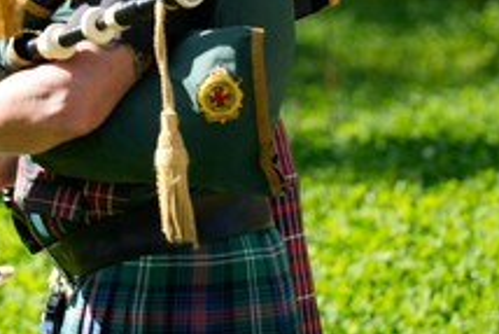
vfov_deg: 2.7
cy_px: -105
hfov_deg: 4.1
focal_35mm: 504
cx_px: -28
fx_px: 6990
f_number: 5
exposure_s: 1/1000
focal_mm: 180
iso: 640
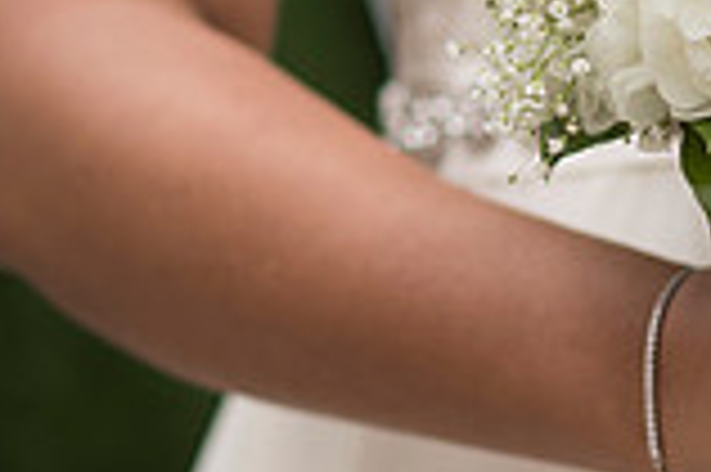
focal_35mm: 312
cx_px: 950
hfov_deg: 6.6
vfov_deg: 4.4
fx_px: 6156
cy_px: 380
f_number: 2.2
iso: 125
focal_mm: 85
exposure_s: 1/200
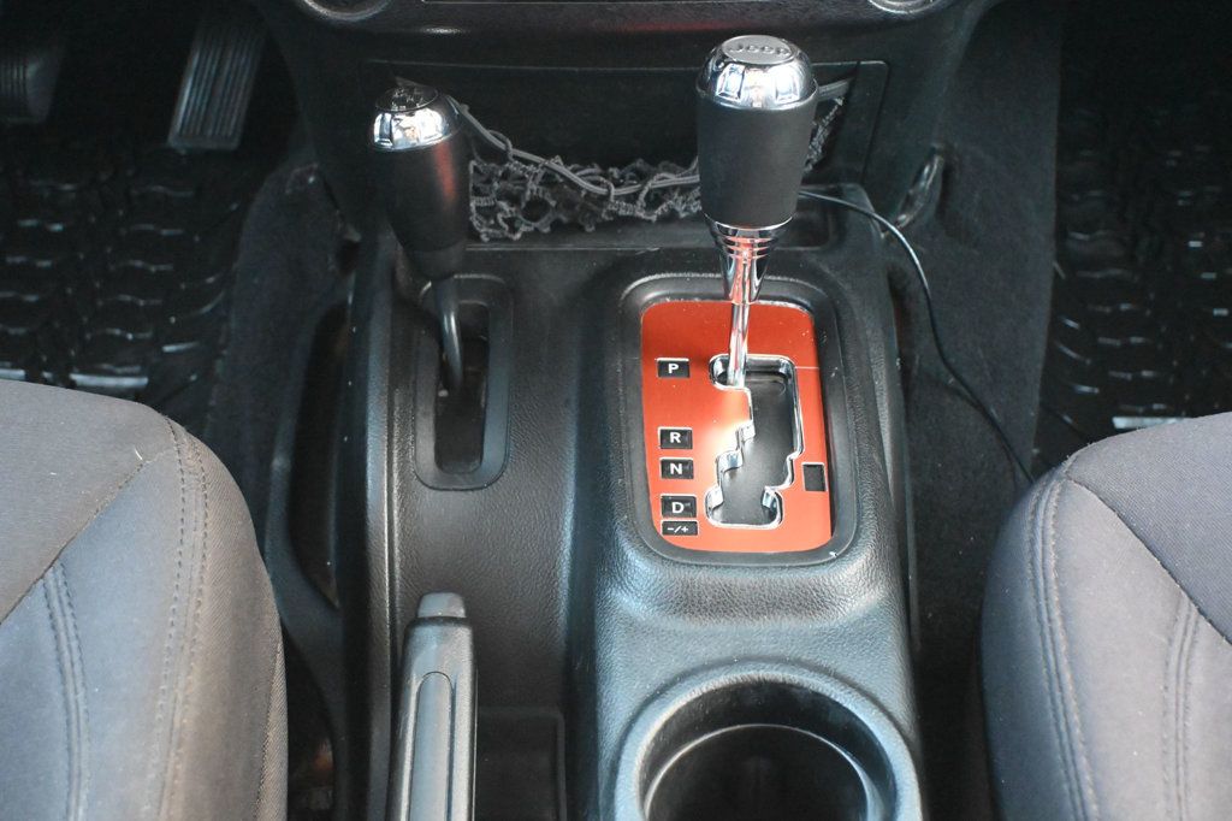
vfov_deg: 25.7
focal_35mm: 52
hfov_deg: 37.9
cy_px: 410
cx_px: 616
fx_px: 1796
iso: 9000
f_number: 5.3
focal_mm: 35
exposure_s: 1/60
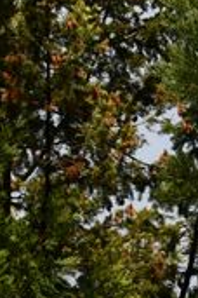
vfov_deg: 2.6
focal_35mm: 785
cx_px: -17
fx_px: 6476
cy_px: -516
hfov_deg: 1.8
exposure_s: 1/640
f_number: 6.3
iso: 100
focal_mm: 75
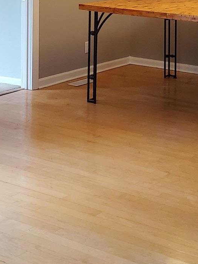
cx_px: 105
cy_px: -11
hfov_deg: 17.1
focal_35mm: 86
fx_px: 656
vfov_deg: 21.8
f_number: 2.4
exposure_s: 1/120
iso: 320
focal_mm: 4.3
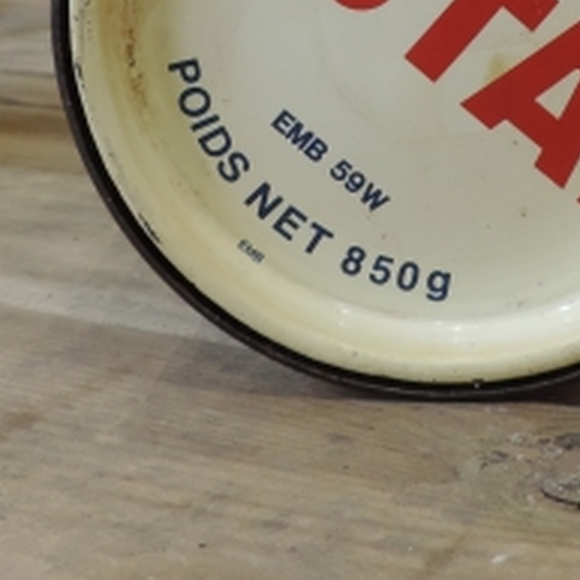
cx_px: 424
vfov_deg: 24.6
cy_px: -27
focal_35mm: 66
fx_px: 1251
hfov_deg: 25.8
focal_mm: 4.3
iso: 320
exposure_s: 1/30
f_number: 3
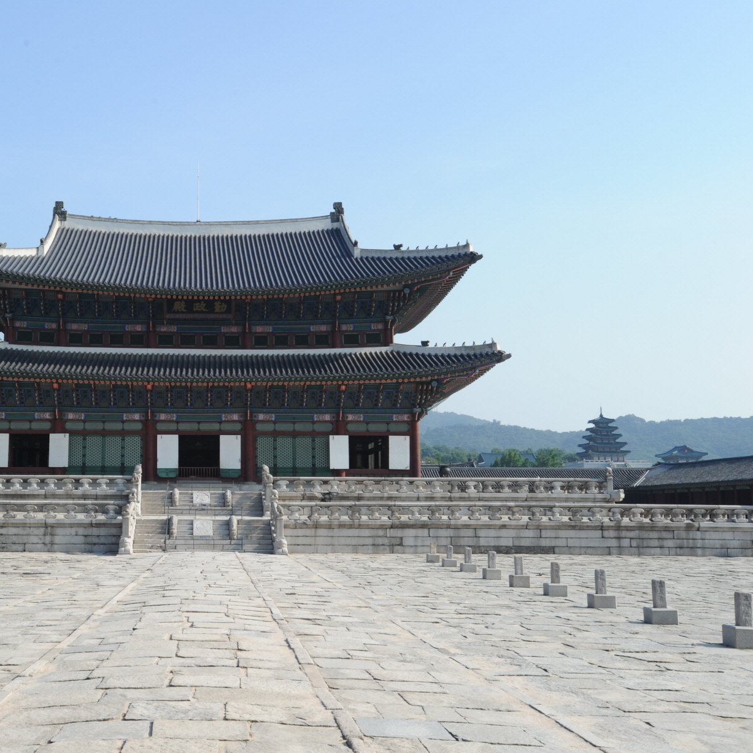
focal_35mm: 45
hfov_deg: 36.8
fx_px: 1107
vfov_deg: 37.6
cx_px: 199
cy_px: 376
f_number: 13
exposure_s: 1/60
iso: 250
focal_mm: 35
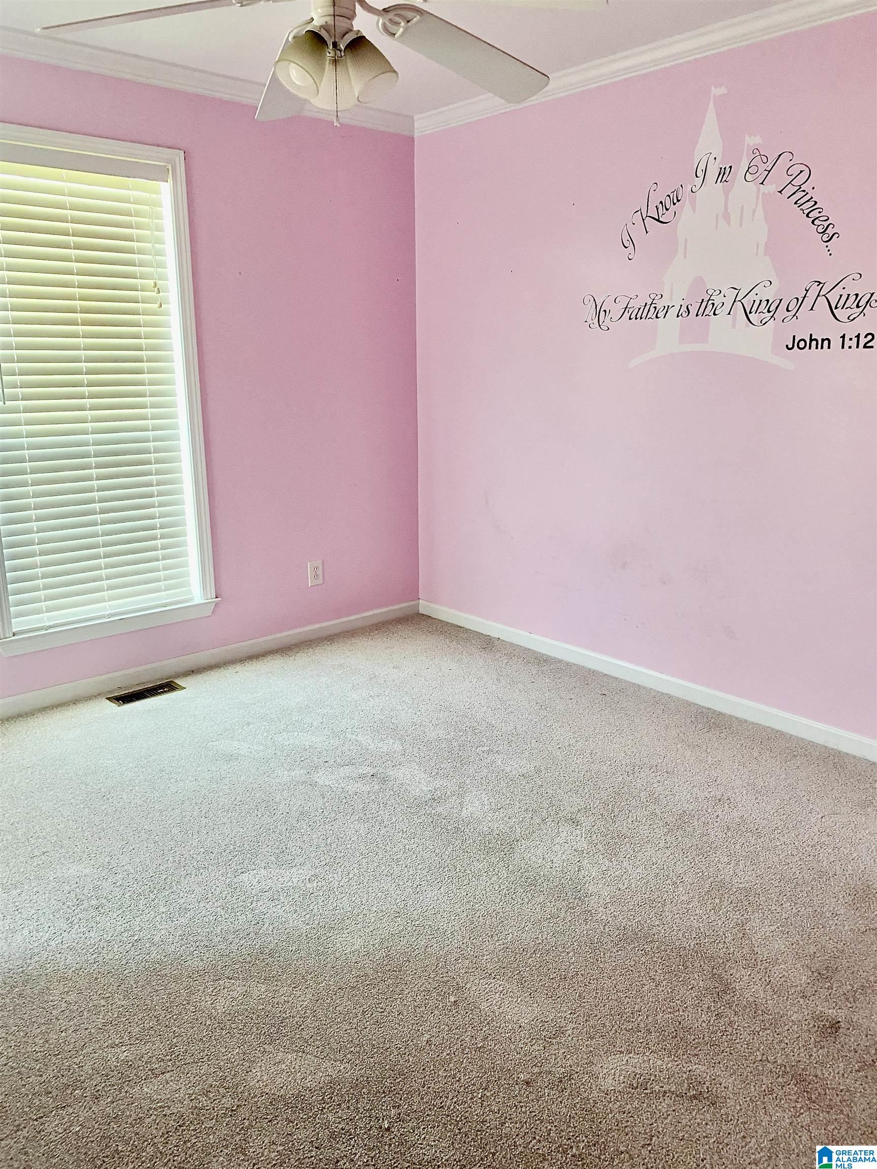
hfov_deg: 53.1
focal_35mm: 26
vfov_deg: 67.3
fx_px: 878
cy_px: 584
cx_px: 438
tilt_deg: -14.2
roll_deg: -0.4
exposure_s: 1/60
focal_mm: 4.25
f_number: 1.8
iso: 320
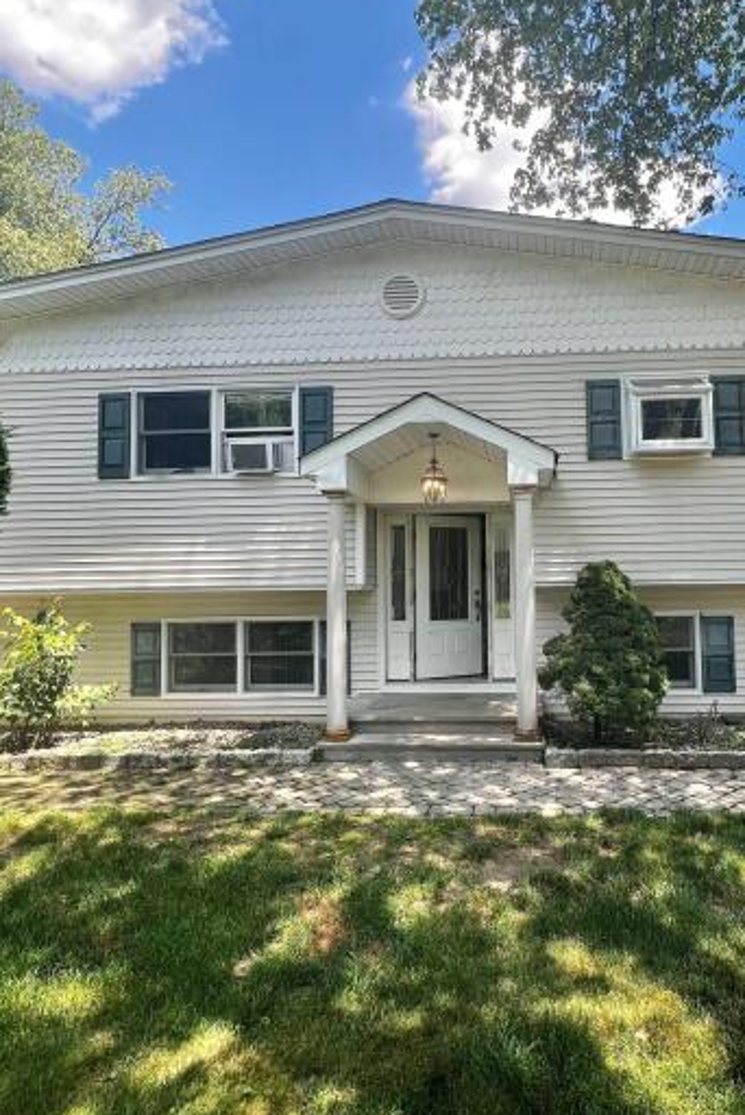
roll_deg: +0.9
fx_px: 589
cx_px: 501
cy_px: 562
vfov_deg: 86.9
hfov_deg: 62.9
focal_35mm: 19
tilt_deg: +2.8
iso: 32
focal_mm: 1.57
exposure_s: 1/268
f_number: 1.8
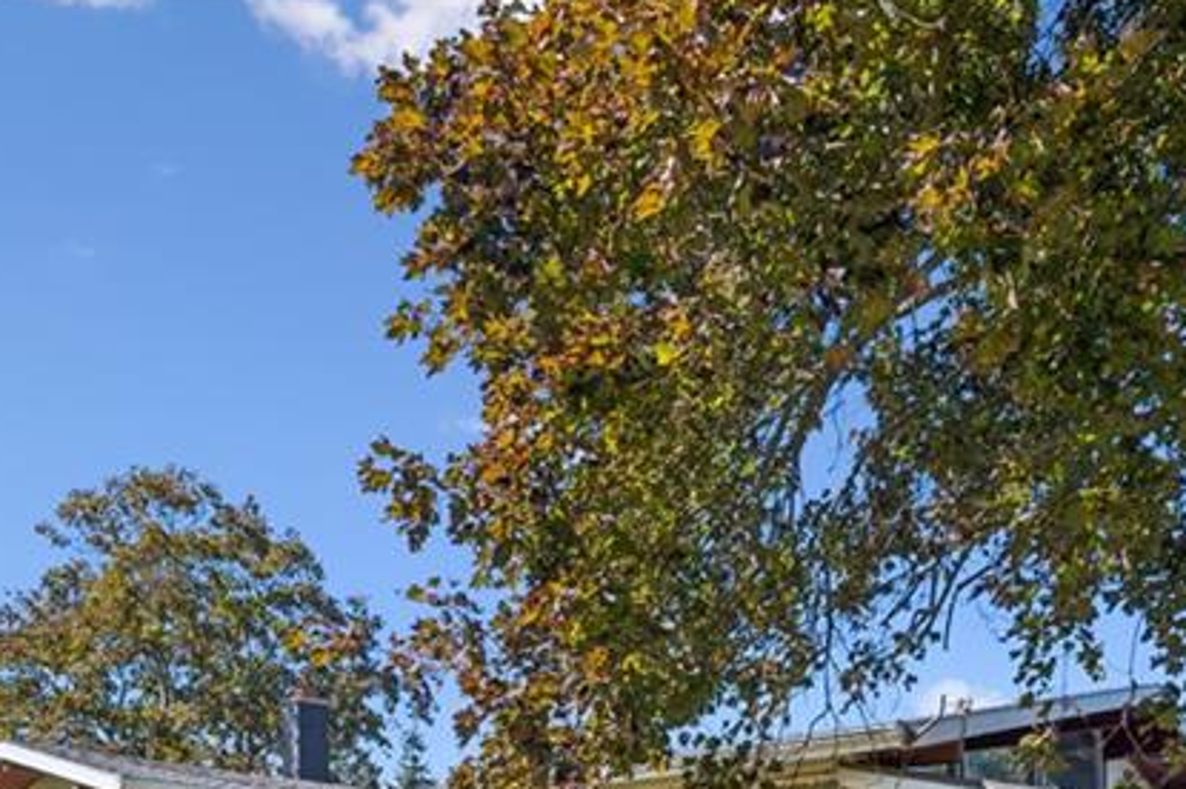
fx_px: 1259
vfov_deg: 29.6
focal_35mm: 38
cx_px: 712
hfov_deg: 50.1
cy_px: 961
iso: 800
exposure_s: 1/2500
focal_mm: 15.5
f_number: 6.3
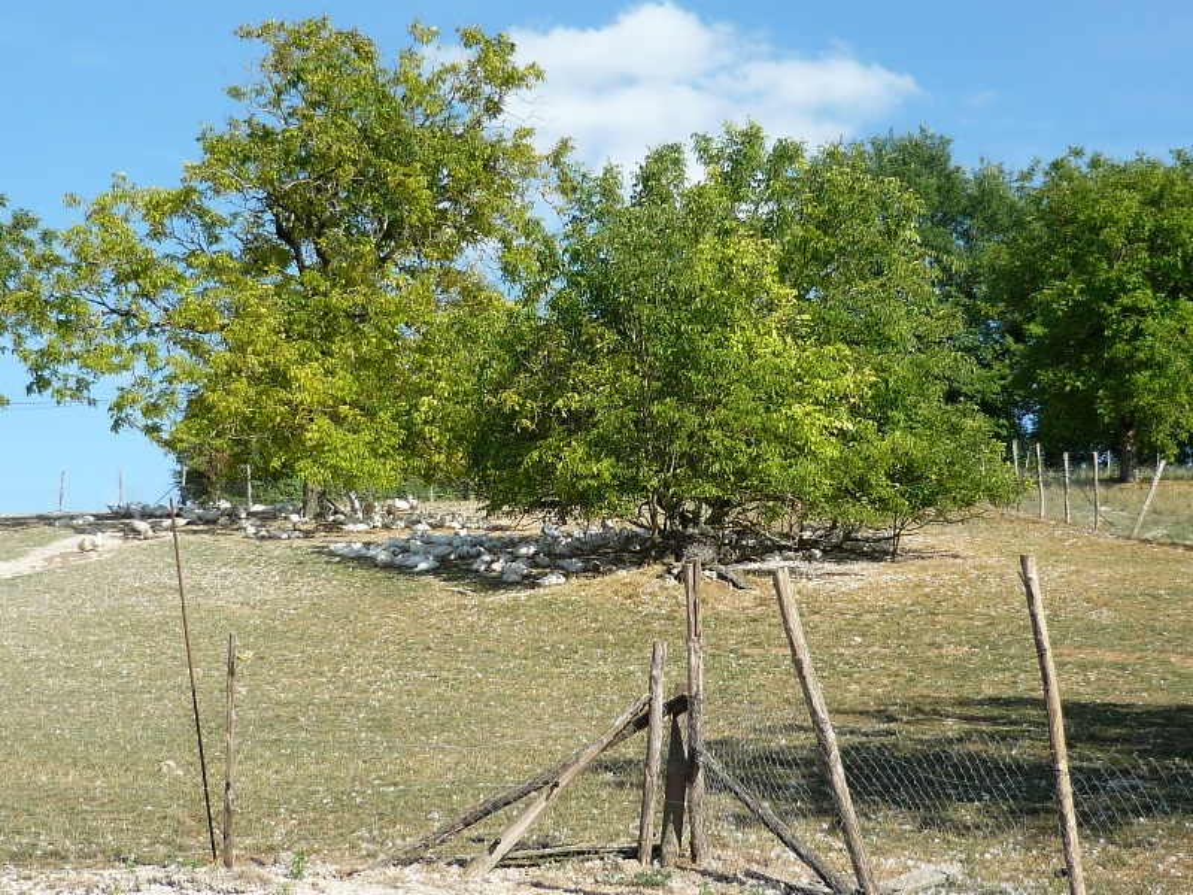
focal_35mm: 61
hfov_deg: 31.7
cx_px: 596
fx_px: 2102
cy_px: 448
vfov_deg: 24.0
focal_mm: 6.3
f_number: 2.9
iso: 100
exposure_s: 1/800
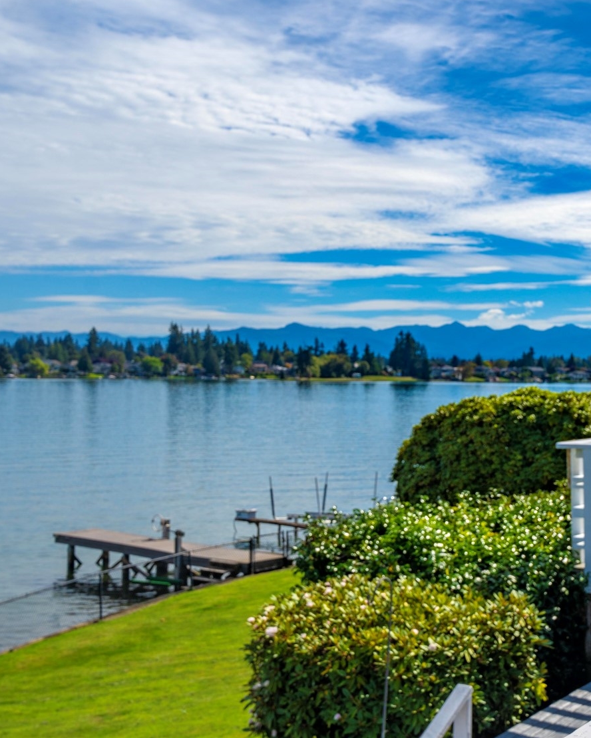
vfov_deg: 54.2
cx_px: 509
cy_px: 363
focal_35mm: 33
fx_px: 722
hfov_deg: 41.7
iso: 100
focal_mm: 23
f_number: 8
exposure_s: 1/350
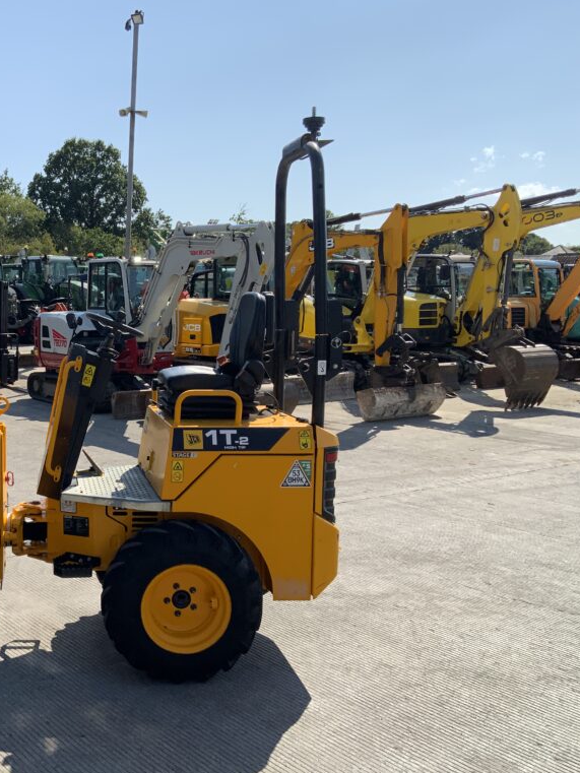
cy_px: 389
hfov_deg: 35.5
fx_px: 871
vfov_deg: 47.9
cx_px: 105
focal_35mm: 39
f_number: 1.8
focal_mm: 3
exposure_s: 1/2320
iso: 16
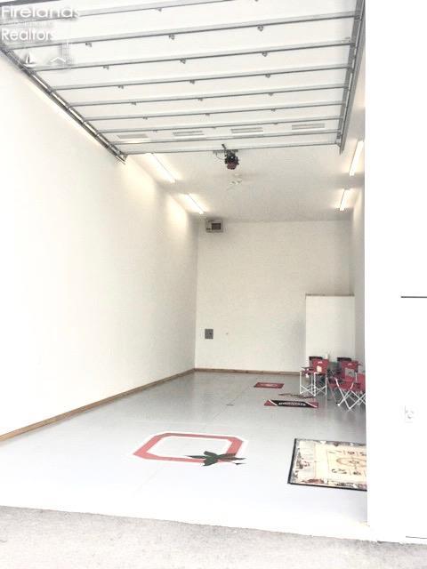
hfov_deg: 48.2
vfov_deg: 61.7
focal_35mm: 29
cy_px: 284
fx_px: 477
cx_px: 214
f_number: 2.2
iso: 32
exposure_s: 1/391
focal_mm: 4.15
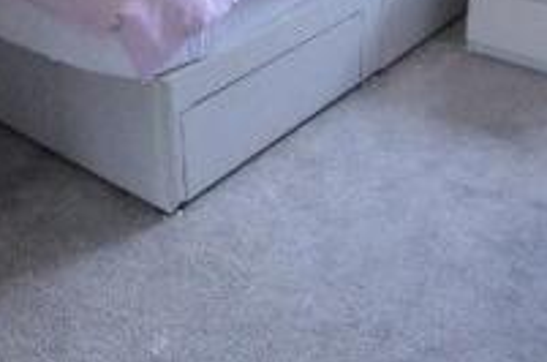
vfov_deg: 25.4
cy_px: -35
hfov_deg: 40.4
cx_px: 250
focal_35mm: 49
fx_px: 743
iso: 3200
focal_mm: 10
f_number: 3.5
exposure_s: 1/400
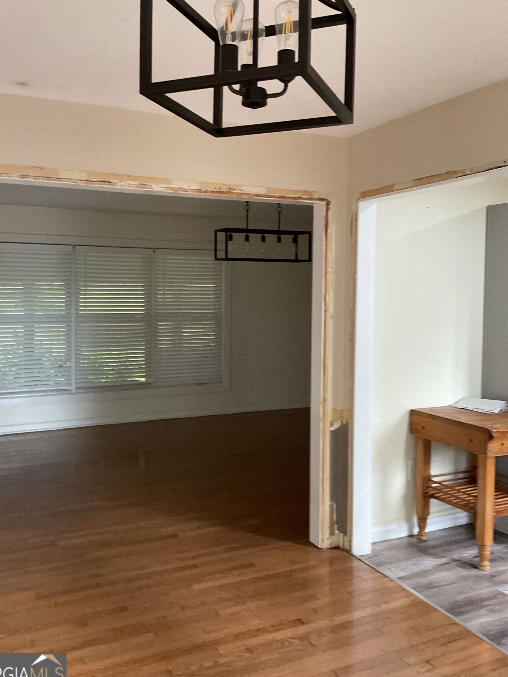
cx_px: 235
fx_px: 626
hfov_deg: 44.1
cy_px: 317
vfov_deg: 56.8
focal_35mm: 32
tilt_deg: -1.2
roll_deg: -1.1
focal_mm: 3
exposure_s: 1/60
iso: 160
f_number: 1.8
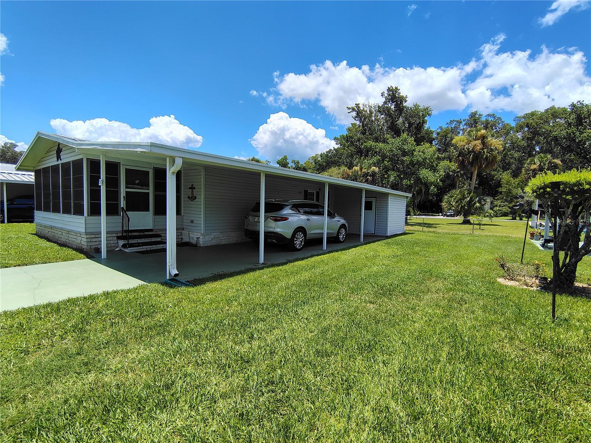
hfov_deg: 94.5
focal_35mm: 16
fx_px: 273
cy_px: 222
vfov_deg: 78.1
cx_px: 296
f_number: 2.2
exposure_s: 1/940
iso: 100
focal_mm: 2.13
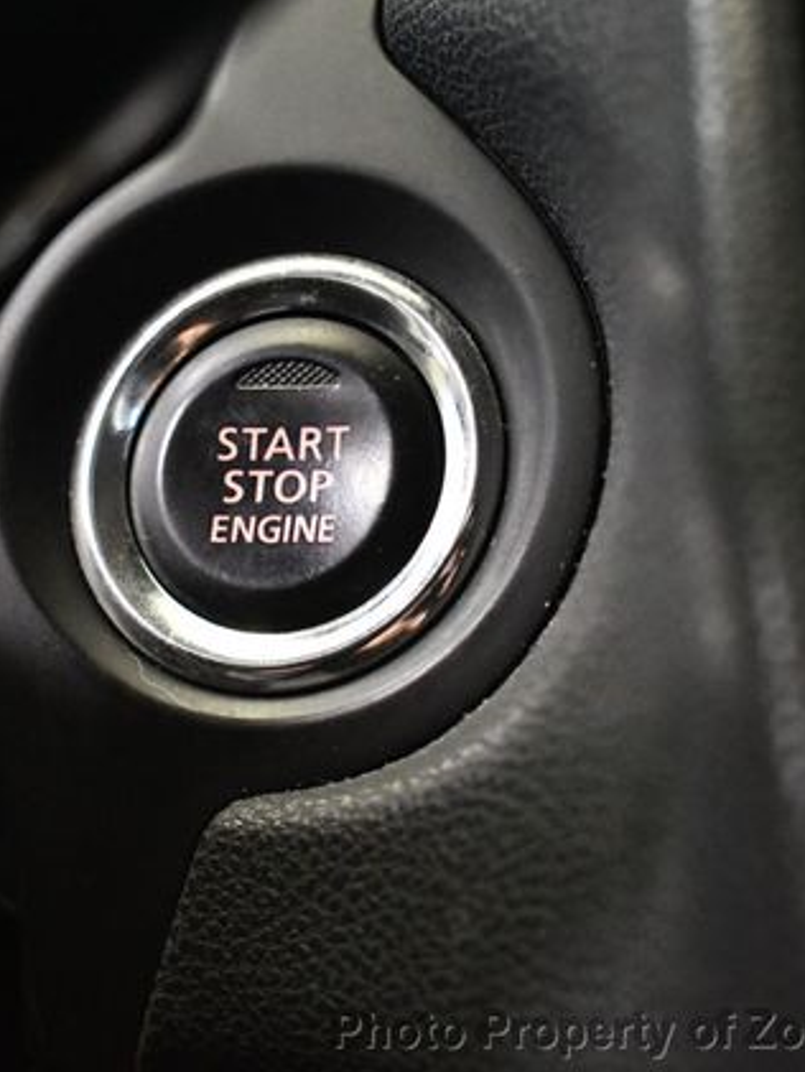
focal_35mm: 92
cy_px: 535
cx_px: 301
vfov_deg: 21.3
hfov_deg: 16.1
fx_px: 2851
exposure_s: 1/60
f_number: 5
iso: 6400
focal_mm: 42
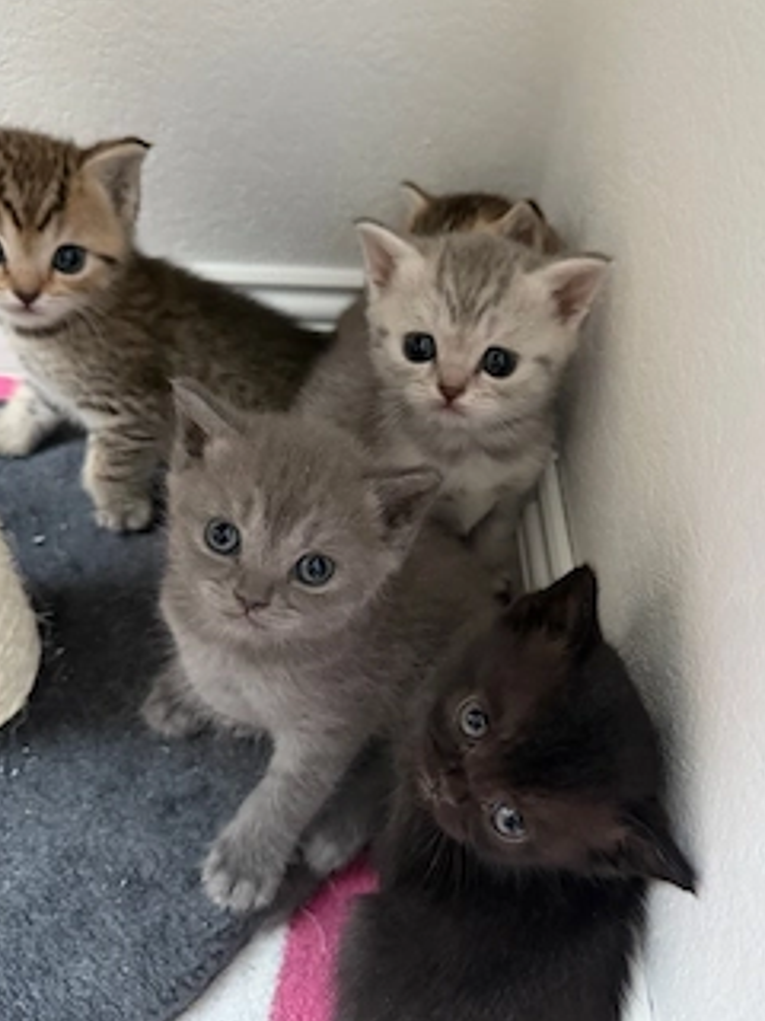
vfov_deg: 59.9
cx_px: 408
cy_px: 491
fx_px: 884
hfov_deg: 46.8
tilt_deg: -48.6
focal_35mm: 30
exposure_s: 1/40
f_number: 1.78
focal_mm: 6.76
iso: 800
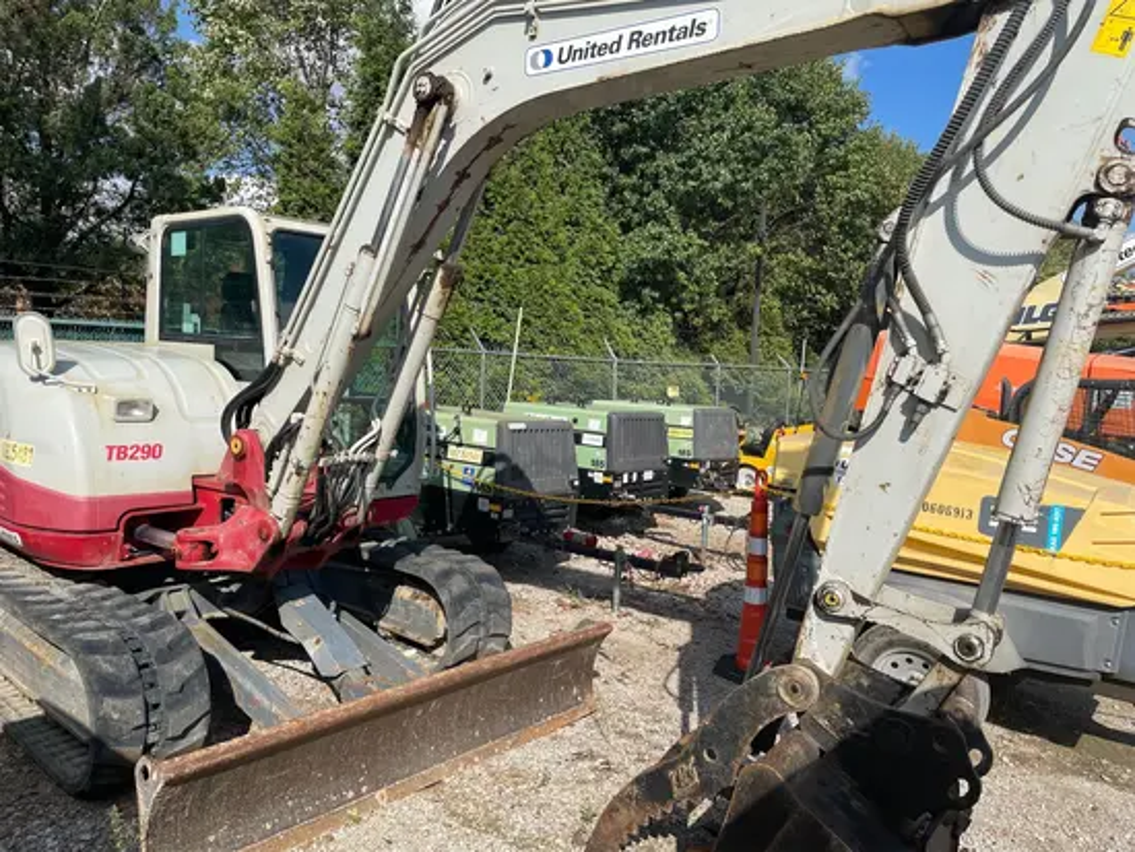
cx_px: 568
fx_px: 853
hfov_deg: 67.3
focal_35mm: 26
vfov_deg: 53.1
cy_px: 426
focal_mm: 4.2
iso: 50
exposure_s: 1/5556
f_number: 1.6
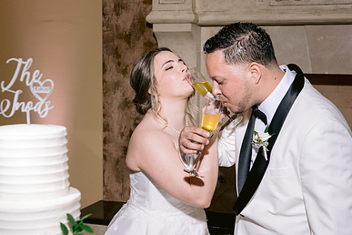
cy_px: 131
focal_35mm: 59
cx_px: 189
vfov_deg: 23.0
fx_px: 577
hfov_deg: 33.9
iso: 800
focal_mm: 35
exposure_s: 1/160
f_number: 4
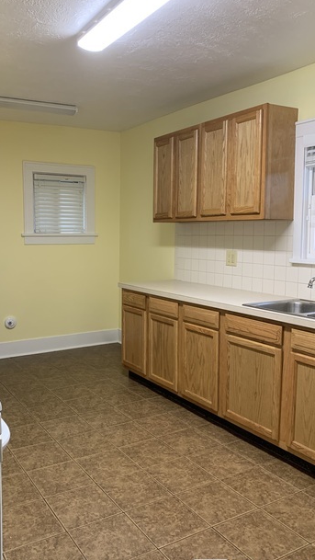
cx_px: 111
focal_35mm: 31
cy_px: 289
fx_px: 460
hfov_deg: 37.5
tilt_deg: -4.8
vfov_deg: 62.6
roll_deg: +0.6
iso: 125
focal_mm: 4.25
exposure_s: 1/60
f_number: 1.8
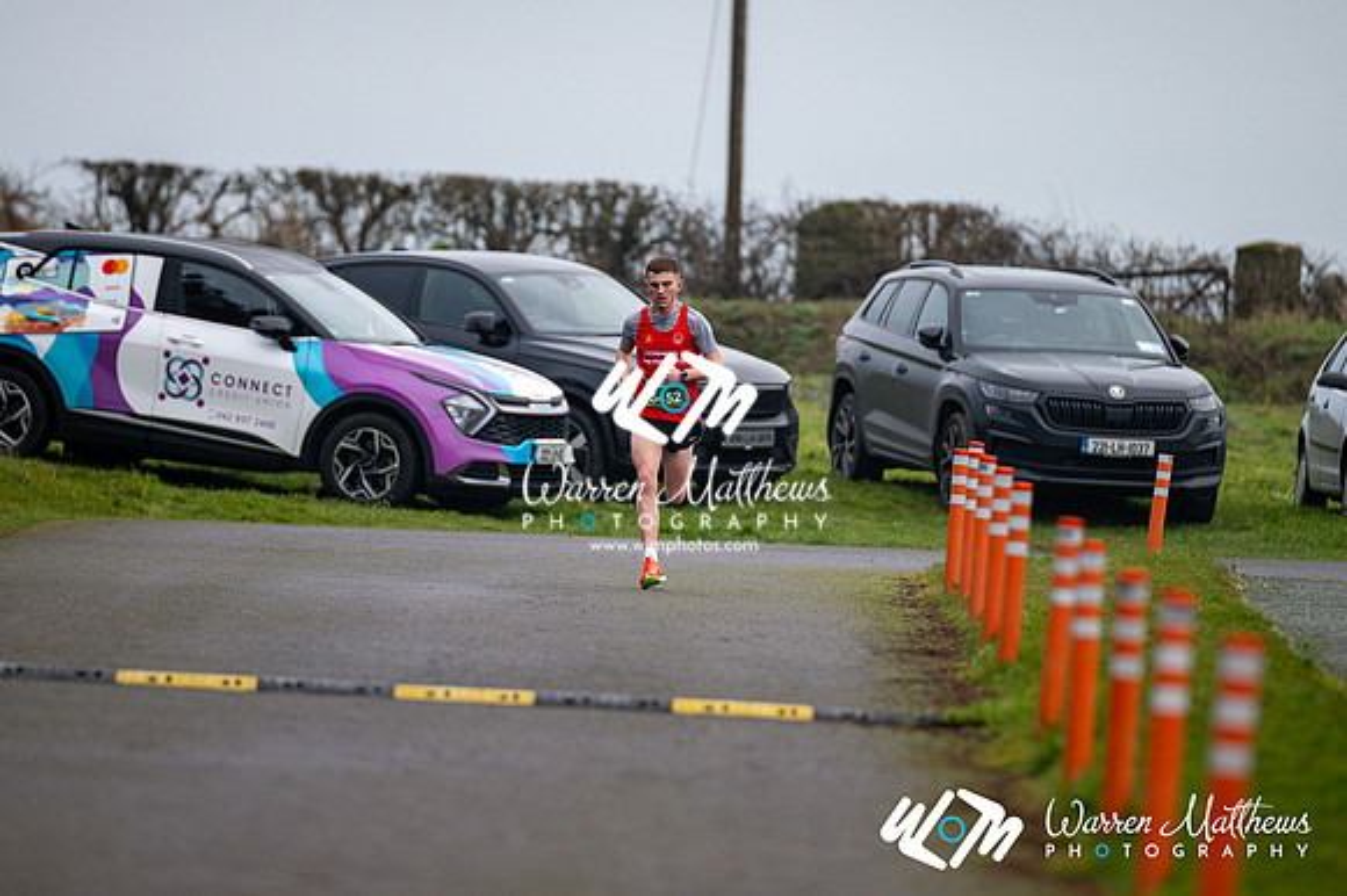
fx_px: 16827
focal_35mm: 450
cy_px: 448
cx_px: 674
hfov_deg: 4.6
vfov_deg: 3.1
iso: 280
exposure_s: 1/1600
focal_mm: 300
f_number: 2.8
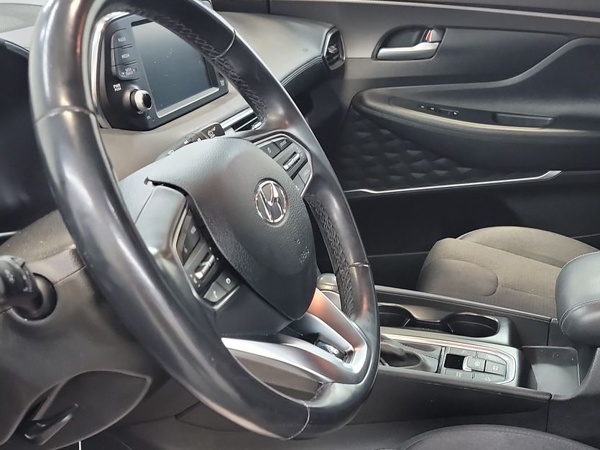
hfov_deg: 40.0
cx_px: 455
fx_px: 797
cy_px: 318
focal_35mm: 46
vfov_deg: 31.1
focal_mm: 6.7
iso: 771
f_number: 1.8
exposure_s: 1/30
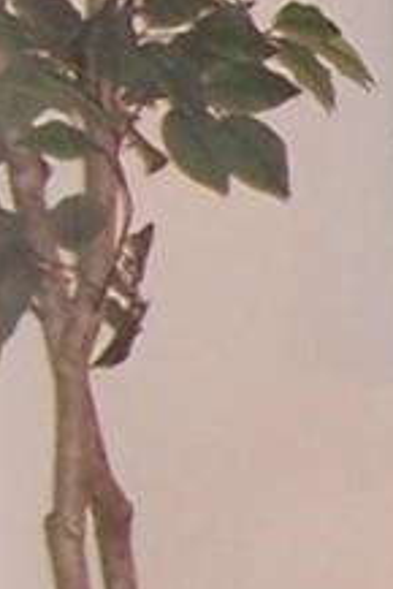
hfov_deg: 4.5
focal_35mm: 261
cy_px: 318
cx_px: 1903
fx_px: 4267
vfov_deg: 7.9
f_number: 2.7
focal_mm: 5.6
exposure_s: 1/125
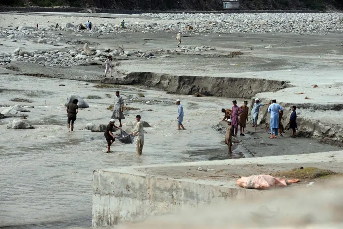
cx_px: 172
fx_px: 1619
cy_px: 114
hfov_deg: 12.1
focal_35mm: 170
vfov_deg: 8.1
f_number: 7.1
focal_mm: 170
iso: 320
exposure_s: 1/800
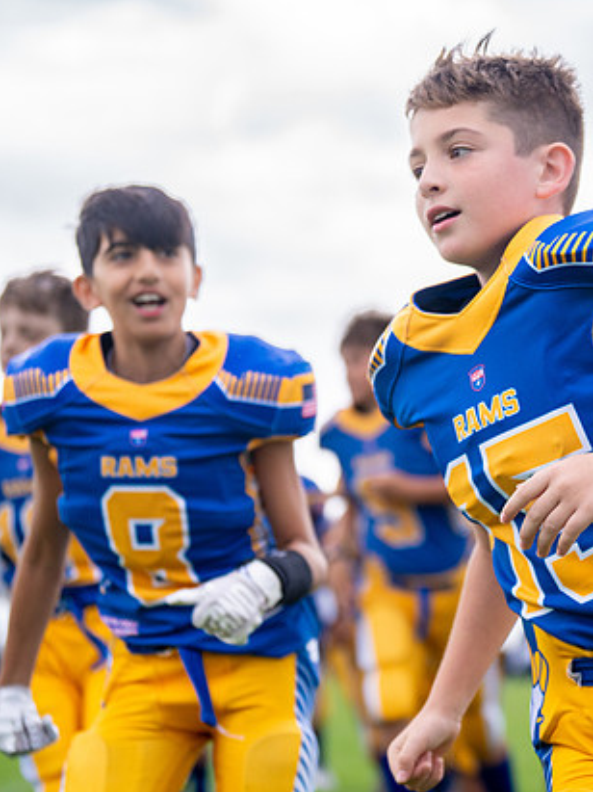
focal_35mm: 110
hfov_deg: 13.3
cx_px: 544
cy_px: 425
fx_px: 2514
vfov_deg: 17.9
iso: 500
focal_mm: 70
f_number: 2.8
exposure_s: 1/1250
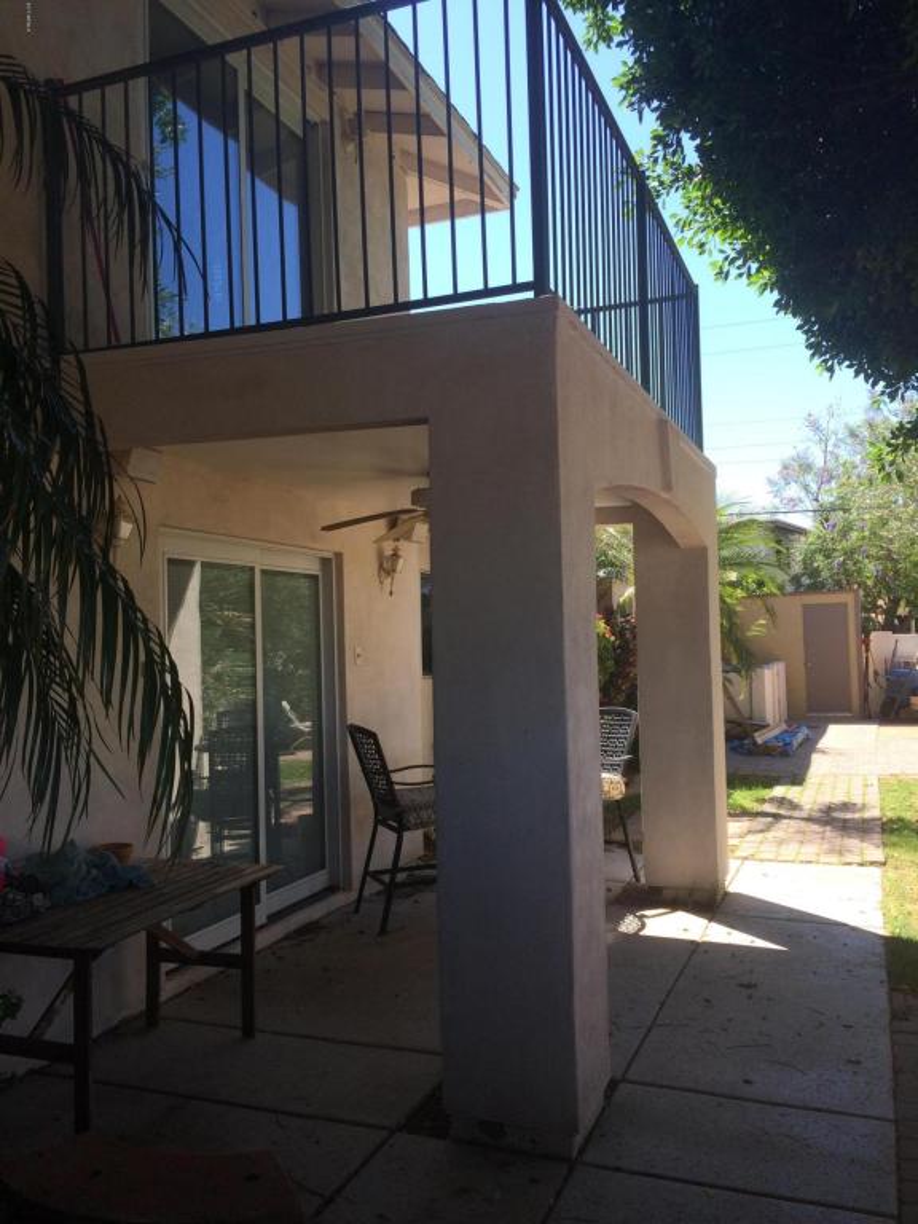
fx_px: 1025
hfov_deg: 48.2
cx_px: 459
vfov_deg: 61.7
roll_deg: +3.8
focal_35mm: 29
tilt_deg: +3.1
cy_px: 612
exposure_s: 1/595
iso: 32
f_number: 2.2
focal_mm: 4.15
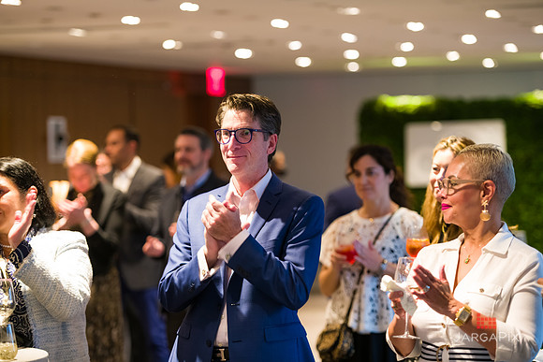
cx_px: 272
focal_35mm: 122
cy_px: 181
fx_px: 1841
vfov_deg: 11.2
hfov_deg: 16.8
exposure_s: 1/80
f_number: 3.2
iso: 1600
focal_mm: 122
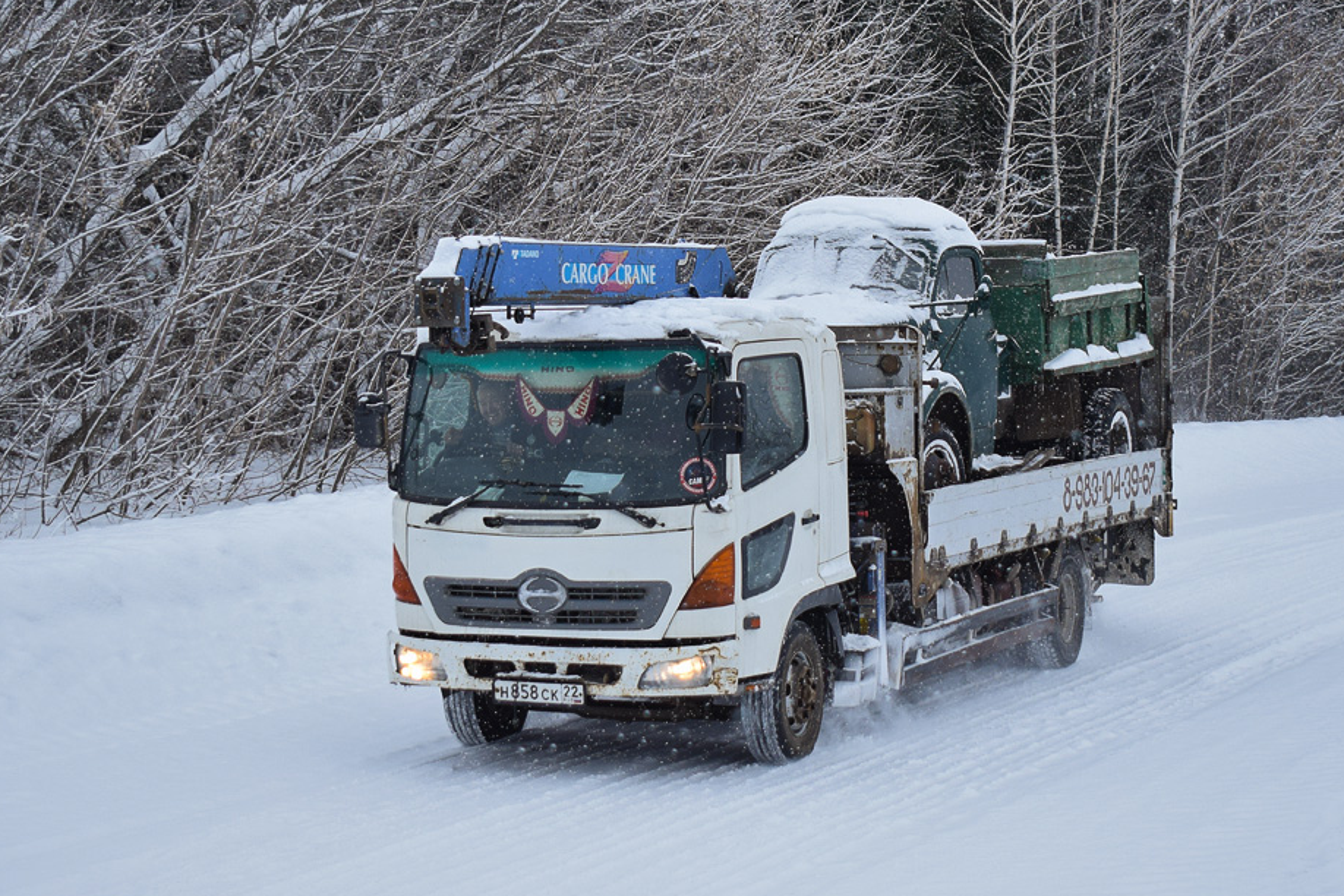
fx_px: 2563
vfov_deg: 19.8
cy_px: 356
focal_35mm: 69
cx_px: 685
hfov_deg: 29.4
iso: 400
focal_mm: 35
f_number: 6.3
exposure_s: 1/800
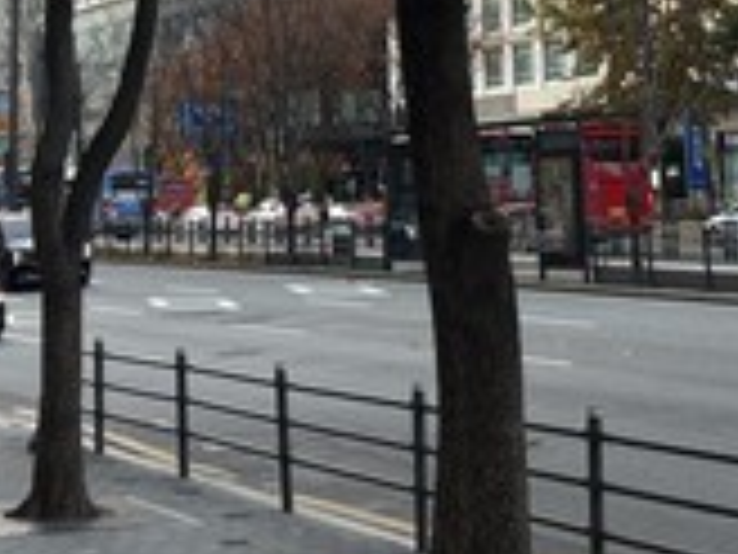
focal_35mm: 95
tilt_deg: +9.4
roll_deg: +2.1
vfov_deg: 14.9
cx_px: 446
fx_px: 2025
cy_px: -144
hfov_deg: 20.6
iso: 64
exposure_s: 1/206
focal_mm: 5.96
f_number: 1.6
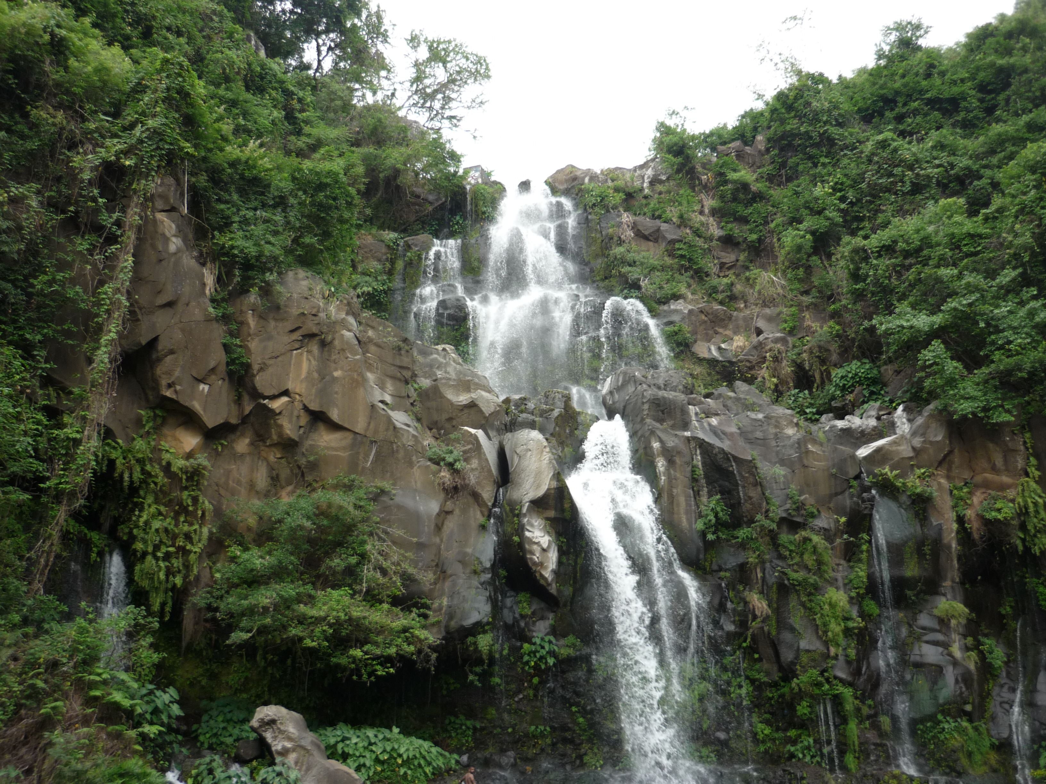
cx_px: 523
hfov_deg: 55.4
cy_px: 392
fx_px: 997
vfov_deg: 42.9
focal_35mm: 33
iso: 100
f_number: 2.8
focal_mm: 5.5
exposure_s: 1/200
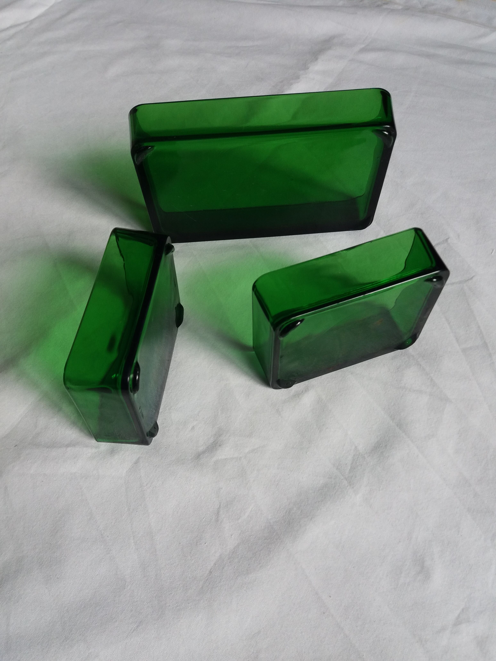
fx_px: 535
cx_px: 248
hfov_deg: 49.7
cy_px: 330
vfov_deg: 63.4
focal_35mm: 28
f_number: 1.9
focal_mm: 3.7
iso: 64
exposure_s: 1/132
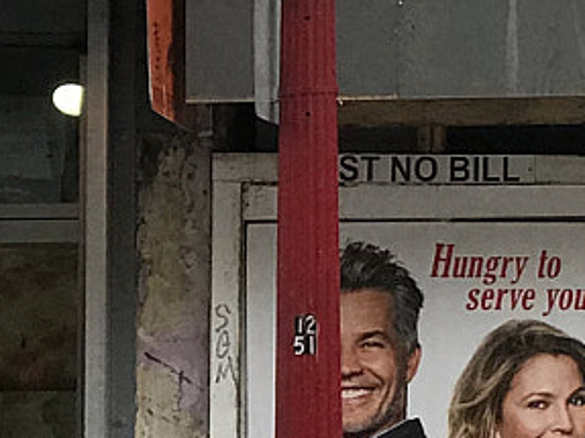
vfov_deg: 4.7
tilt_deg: +4.1
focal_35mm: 318
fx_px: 5372
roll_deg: +1.0
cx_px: 1278
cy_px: -20
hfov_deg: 6.0
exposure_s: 1/60
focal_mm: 6.6
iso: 32
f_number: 2.8
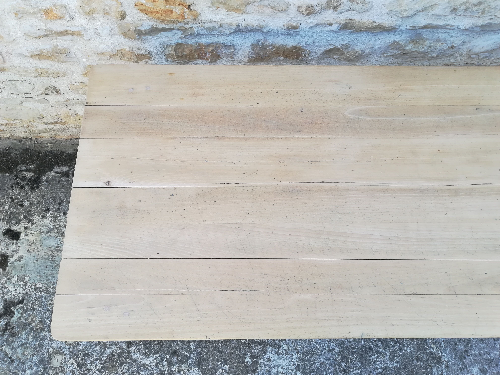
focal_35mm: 26
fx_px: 376
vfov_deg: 53.1
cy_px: 188
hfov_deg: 67.3
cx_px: 250
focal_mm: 3.83
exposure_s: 1/110
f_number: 2.2
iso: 50
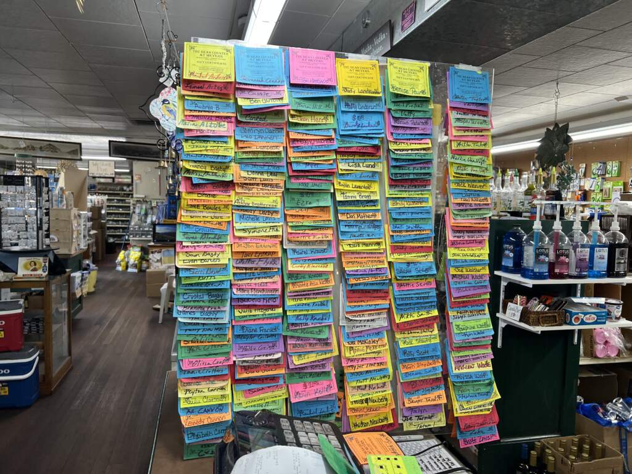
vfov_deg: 53.1
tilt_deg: -3.9
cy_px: 237
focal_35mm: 26
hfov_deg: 67.3
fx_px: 475
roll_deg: -1.8
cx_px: 316
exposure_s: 1/120
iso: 100
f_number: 1.5
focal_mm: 5.7
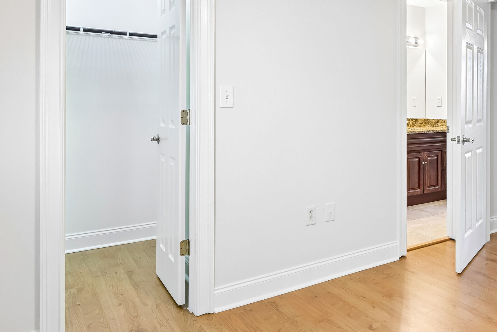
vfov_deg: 42.7
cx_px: 359
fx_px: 414
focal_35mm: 30
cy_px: 97
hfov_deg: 59.3
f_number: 8
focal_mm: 16
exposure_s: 1/15
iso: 400
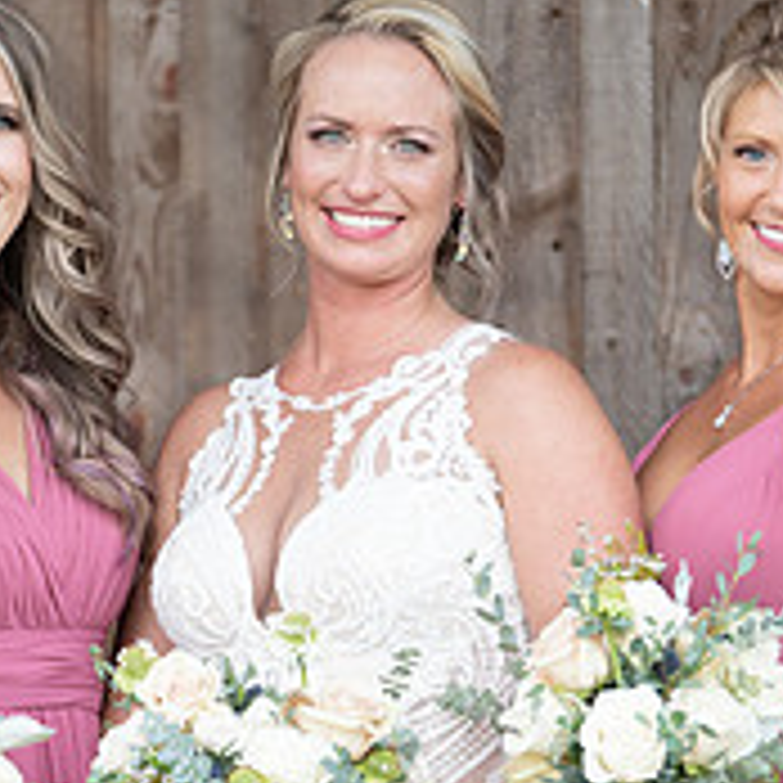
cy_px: 448
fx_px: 13717
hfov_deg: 3.3
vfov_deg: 3.3
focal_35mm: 536
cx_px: 346
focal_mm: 189
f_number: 2.8
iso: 125
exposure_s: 1/250
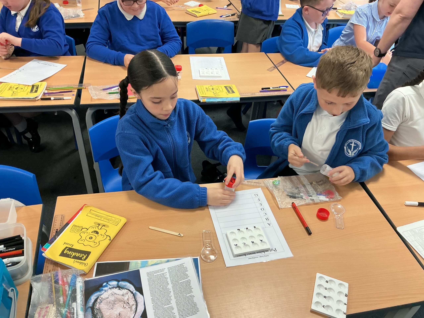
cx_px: 212
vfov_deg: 48.2
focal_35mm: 29
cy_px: 159
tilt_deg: -39.1
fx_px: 355
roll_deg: -4.8
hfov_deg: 61.7
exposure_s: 1/60
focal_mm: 3
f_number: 1.8
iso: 125
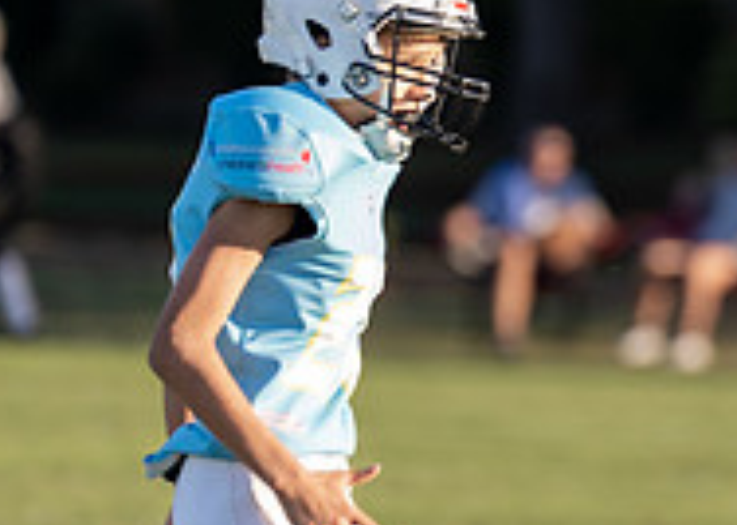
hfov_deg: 1.9
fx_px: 21732
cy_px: 338
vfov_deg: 1.4
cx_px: 803
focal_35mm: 1039
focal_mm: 200
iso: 100
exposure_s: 1/500
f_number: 2.8
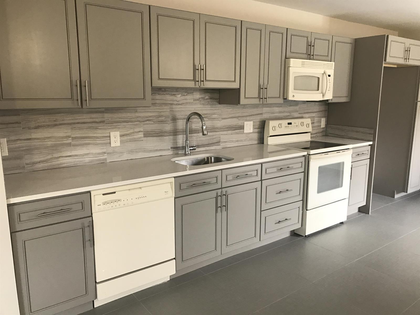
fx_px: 340
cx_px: 210
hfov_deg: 63.4
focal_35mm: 28
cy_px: 158
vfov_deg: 49.7
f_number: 1.8
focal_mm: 3.99
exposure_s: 1/24
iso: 40
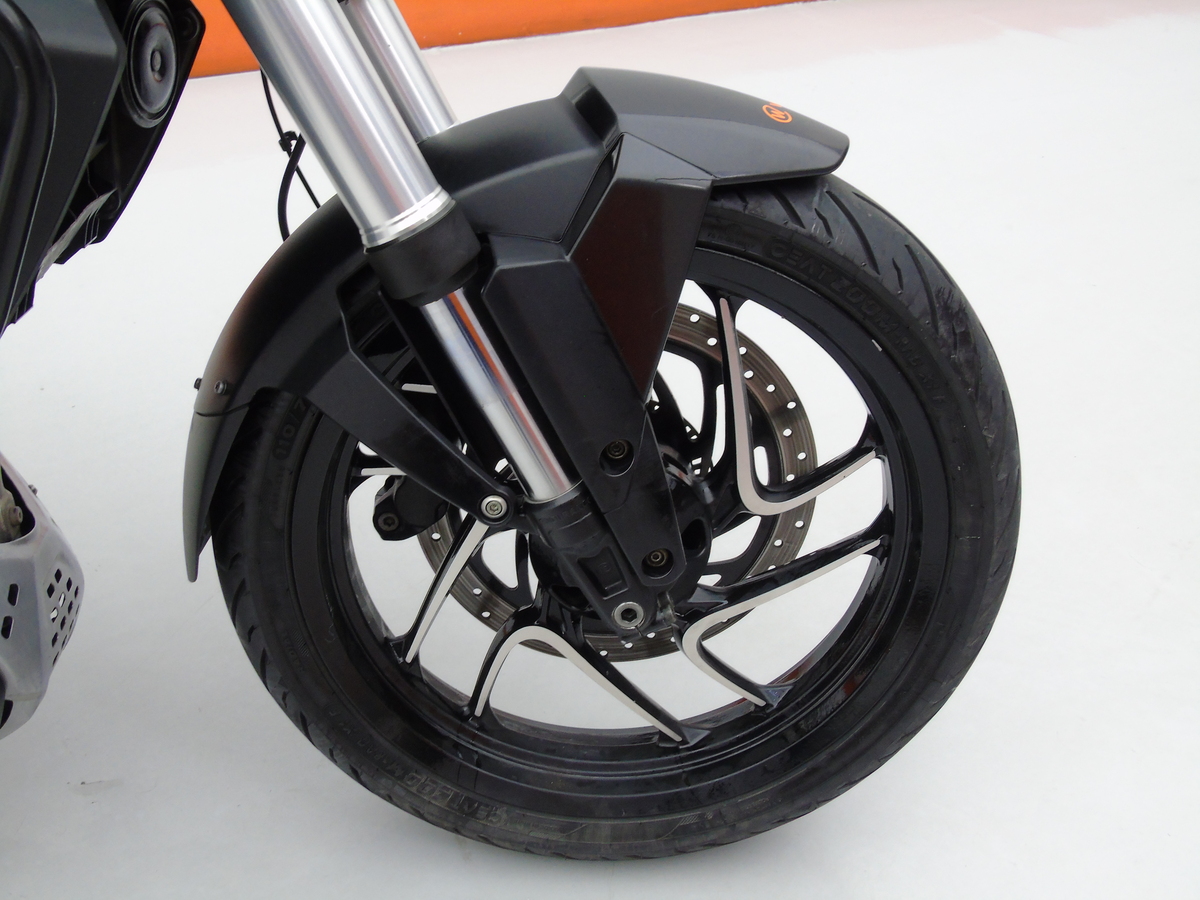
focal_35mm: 34
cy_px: 450
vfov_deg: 41.8
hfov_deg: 54.0
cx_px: 600
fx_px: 1179
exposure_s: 1/30
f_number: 3.8
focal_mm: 6.1
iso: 250
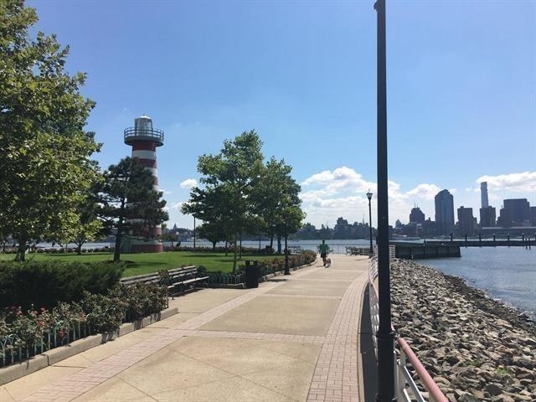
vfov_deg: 48.2
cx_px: 268
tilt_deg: +2.3
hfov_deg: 61.7
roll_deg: +2.2
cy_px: 201
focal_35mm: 29
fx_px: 449
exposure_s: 1/2198
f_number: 2.2
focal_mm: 4.15
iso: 25
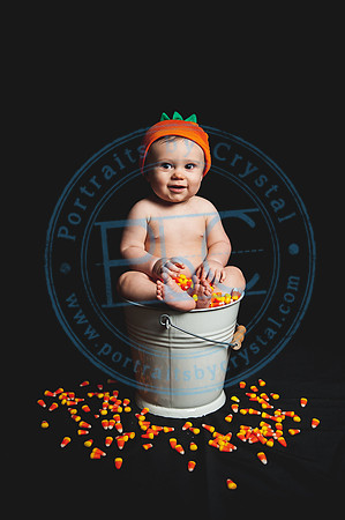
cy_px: 260
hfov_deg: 30.4
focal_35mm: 44
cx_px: 172
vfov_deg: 44.5
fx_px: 634
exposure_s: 1/200
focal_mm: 44
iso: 200
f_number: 2.8
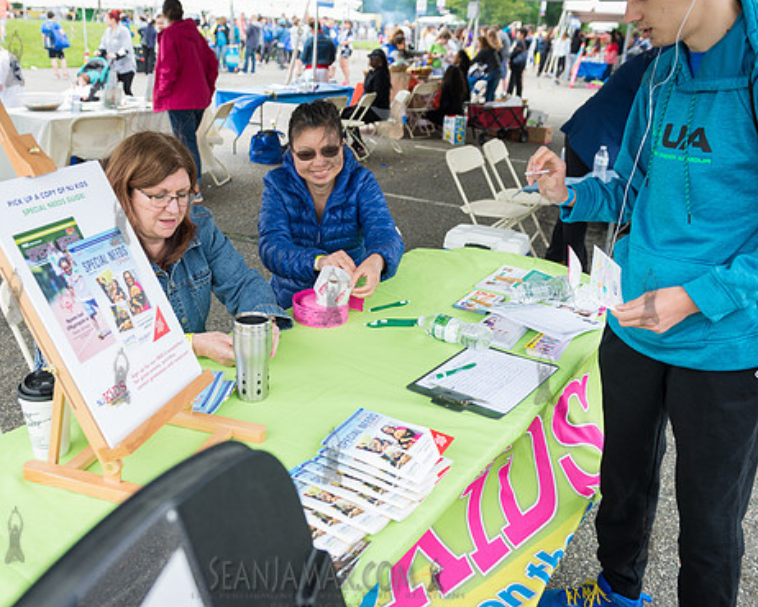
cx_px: 331
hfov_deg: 54.0
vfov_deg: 44.6
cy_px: 296
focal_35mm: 33
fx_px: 741
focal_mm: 28
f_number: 4
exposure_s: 1/250
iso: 200
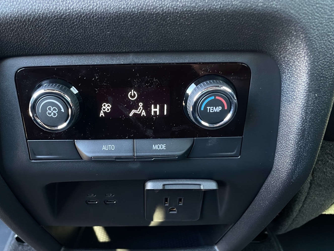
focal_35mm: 31
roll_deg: -0.1
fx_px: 299
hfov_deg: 58.0
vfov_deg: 45.2
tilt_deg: -26.8
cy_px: 149
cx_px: 137
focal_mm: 4.2
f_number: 1.6
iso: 500
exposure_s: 1/51
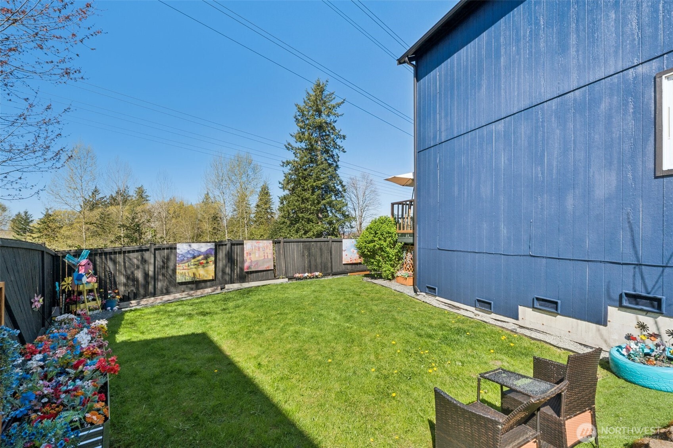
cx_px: 336
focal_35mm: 15
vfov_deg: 77.3
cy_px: 224
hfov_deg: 100.4
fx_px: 280
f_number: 10
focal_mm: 10
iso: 250
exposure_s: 1/250
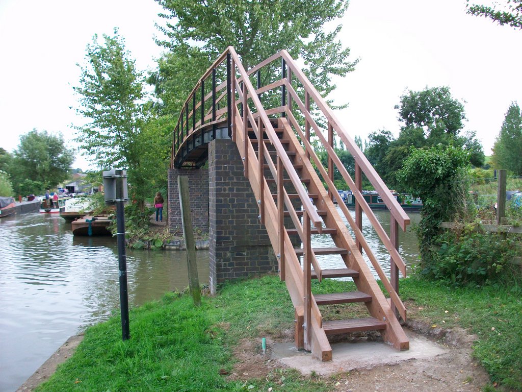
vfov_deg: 44.2
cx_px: 261
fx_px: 483
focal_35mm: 32
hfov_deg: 56.8
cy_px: 196
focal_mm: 5.7
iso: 64
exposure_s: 1/320
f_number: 2.8
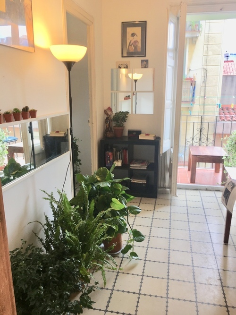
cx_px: 118
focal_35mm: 29
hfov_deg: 48.2
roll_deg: +1.6
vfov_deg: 61.7
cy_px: 158
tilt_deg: -16.1
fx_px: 264
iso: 25
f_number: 2.2
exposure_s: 1/50
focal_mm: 4.15
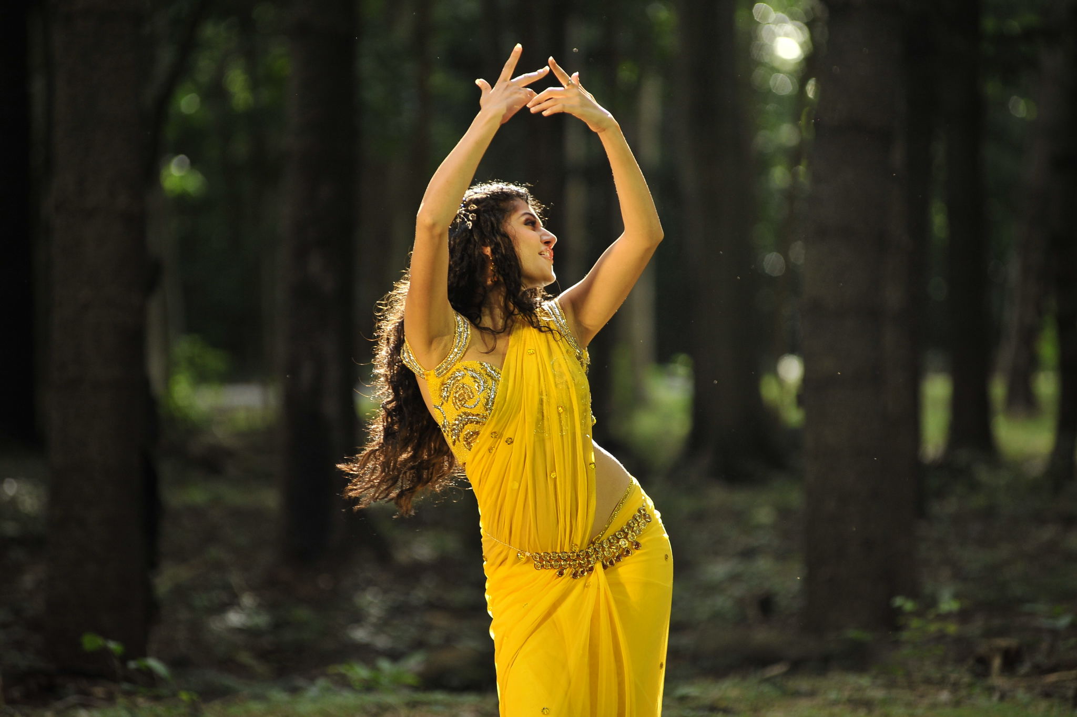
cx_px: 538
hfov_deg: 10.3
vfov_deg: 6.9
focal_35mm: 200
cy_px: 358
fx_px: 5980
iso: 1000
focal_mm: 200
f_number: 4
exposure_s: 1/500
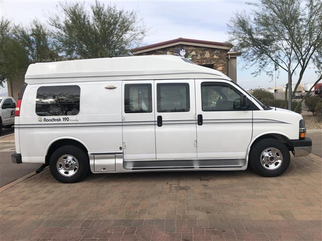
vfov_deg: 49.7
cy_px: 120
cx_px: 161
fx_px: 260
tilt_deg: -6.2
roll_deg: +1.3
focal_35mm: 28
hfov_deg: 63.4
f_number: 1.8
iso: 20
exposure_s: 1/1869
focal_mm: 3.99
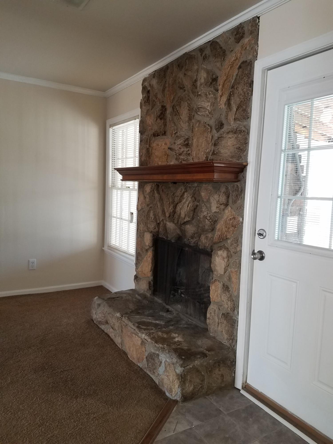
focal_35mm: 26
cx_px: 166
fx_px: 333
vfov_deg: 67.3
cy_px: 222
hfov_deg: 53.1
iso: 100
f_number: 1.7
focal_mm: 4.2
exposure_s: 1/30
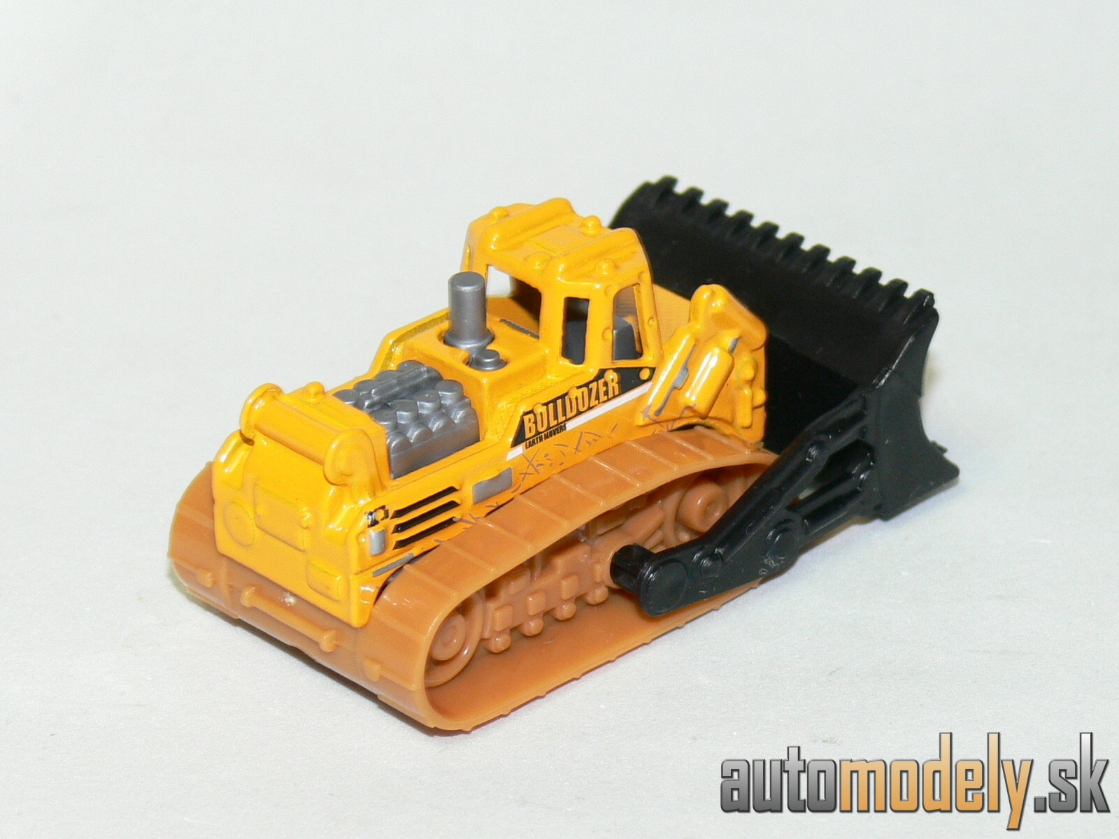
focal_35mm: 162
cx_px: 560
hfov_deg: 12.2
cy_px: 420
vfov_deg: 9.2
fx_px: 5237
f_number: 3.2
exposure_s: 1/30
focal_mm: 21.7
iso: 100
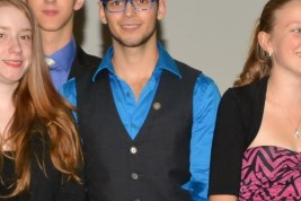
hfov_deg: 7.6
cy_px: 349
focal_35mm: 267
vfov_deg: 5.1
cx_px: 416
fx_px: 2232
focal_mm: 44
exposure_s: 1/160
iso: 1250
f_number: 6.3
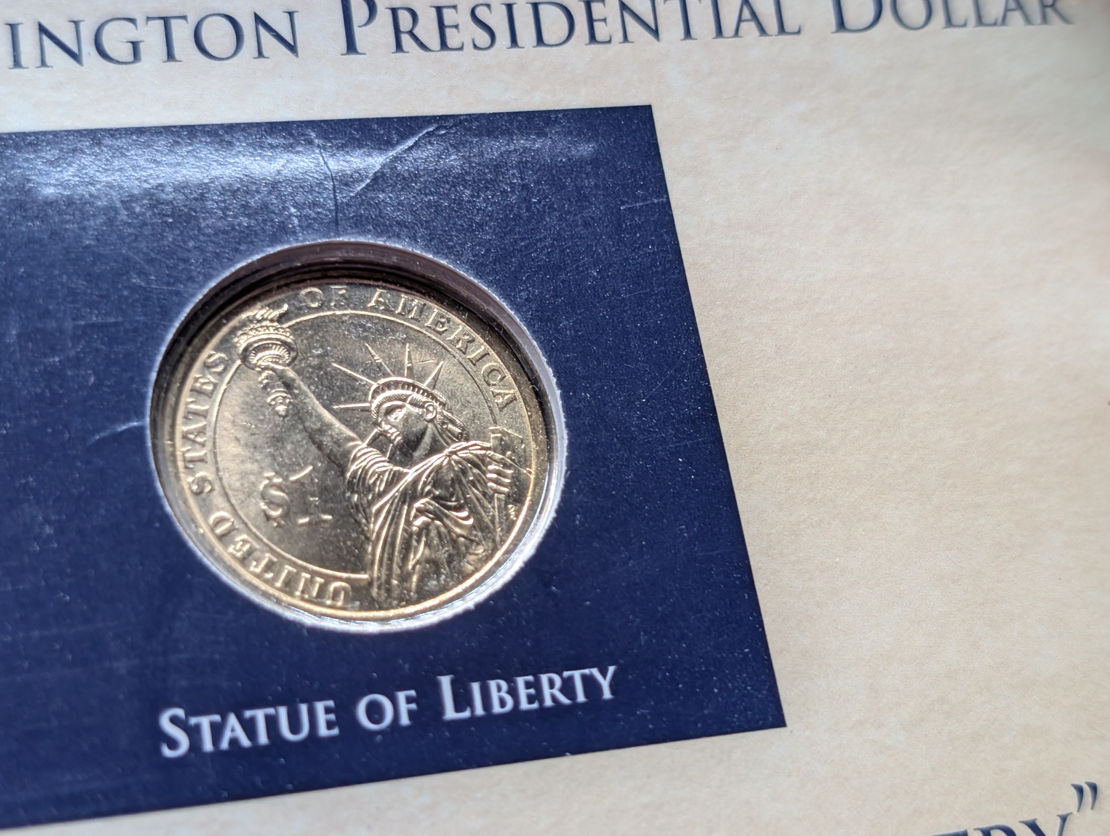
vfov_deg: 29.7
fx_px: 1573
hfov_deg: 38.9
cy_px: 418
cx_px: 555
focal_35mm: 49
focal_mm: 6.9
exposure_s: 1/268
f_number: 1.68
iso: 216
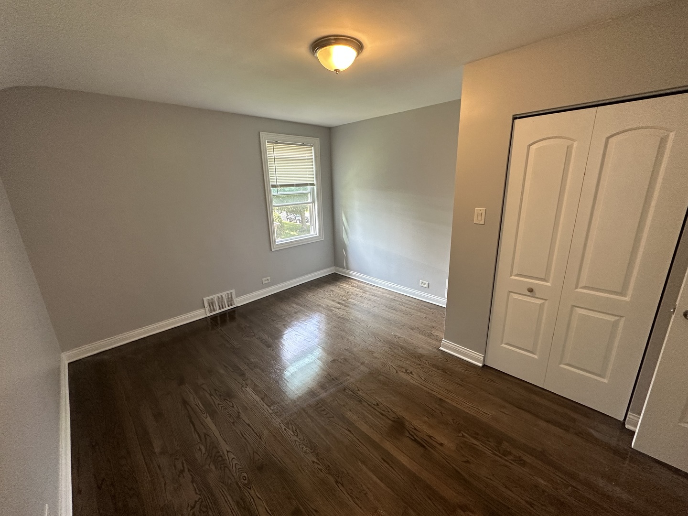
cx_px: 344
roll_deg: +1.8
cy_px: 258
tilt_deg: -16.8
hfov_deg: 102.1
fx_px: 278
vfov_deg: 85.7
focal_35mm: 14
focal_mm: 2.22
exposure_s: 1/120
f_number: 2.2
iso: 200
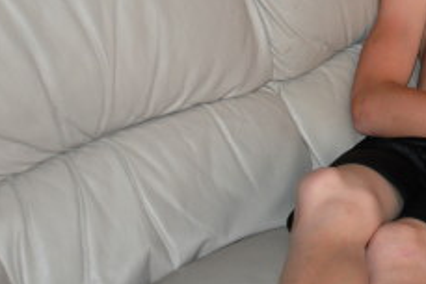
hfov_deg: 14.7
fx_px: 1587
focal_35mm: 134
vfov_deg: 10.2
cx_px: 526
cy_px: 65
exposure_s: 1/60
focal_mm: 32
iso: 200
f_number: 4.2
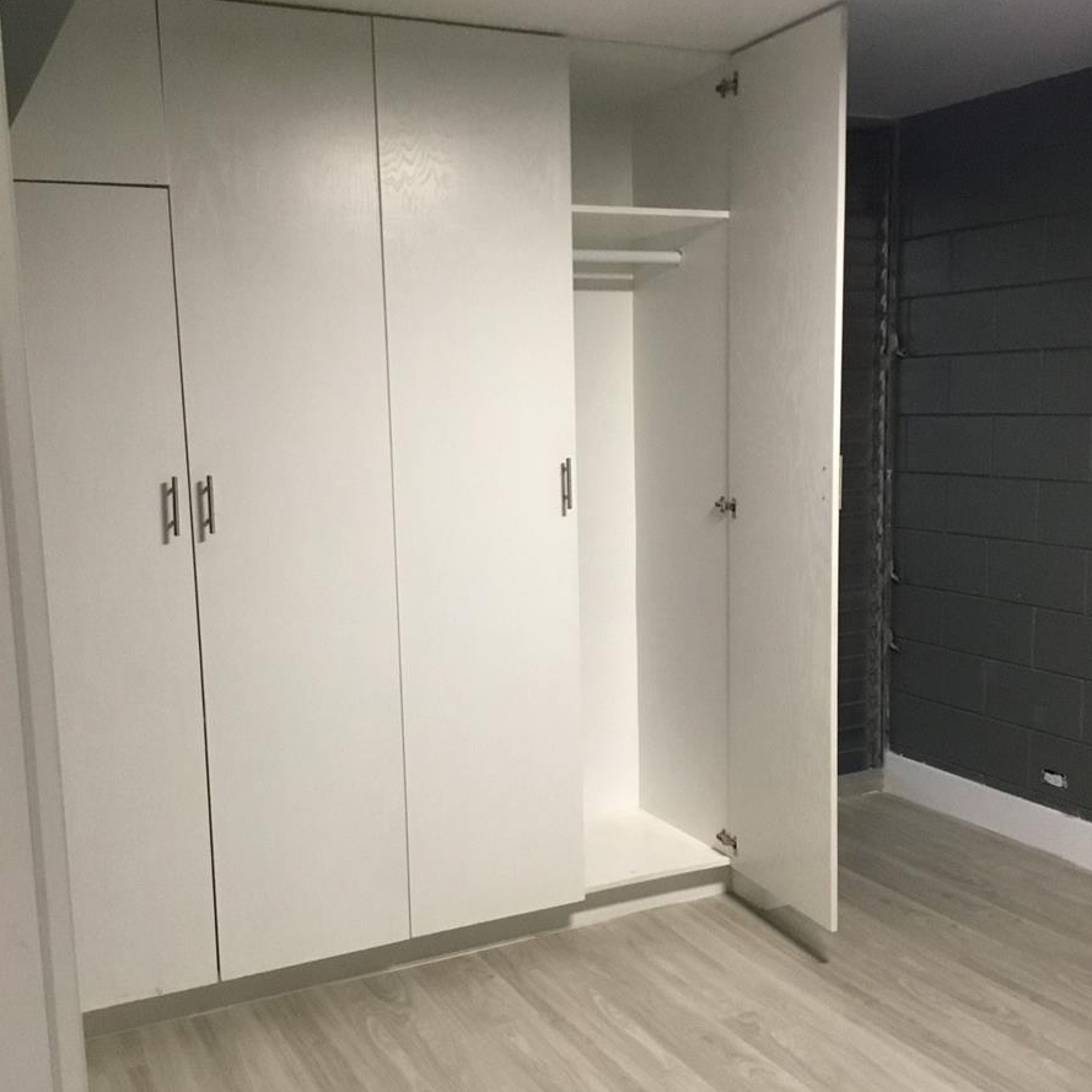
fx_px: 1321
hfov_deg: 44.9
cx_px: 550
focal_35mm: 37
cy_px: 596
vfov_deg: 44.9
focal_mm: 3.3
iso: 125
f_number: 2.4
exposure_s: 1/30
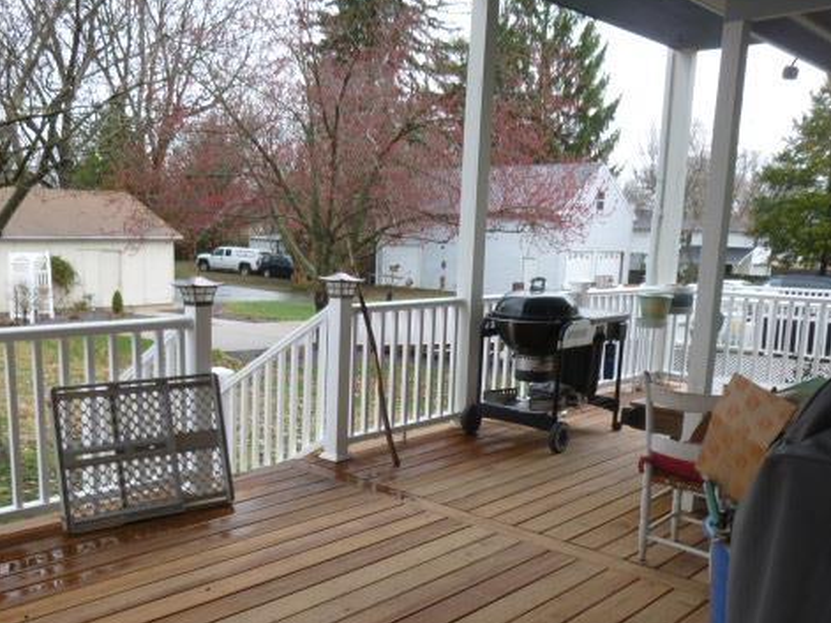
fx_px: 816
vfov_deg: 41.4
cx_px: 335
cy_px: 397
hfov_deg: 53.6
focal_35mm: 34
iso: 100
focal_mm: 4.5
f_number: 3.1
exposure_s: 1/125
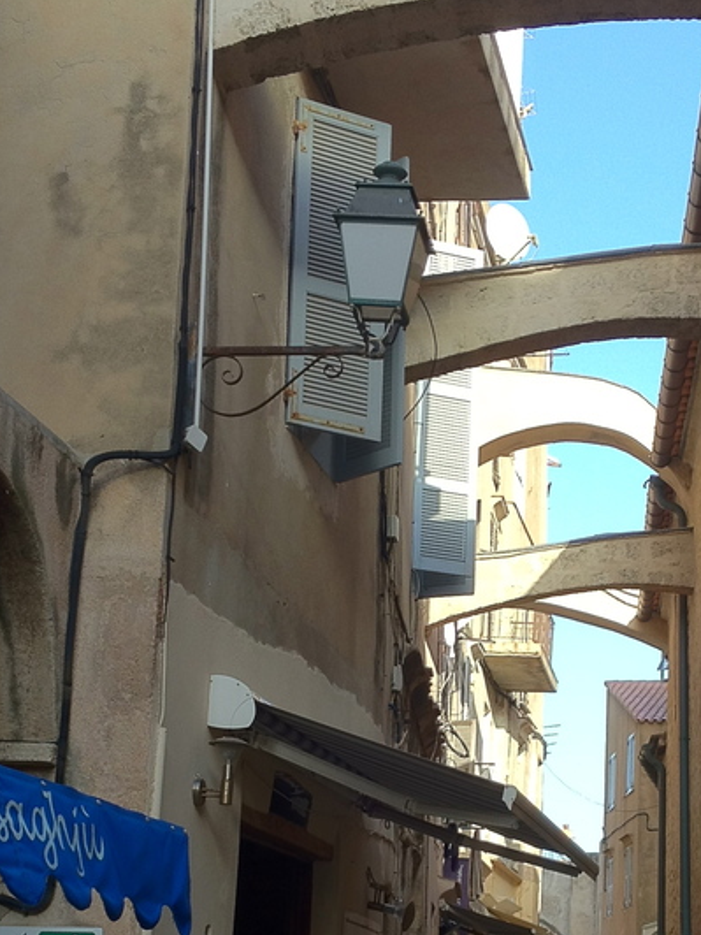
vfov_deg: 24.3
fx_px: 2133
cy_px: 763
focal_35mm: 79
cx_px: 462
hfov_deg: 18.6
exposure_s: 1/149
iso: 64
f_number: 2.4
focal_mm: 4.28
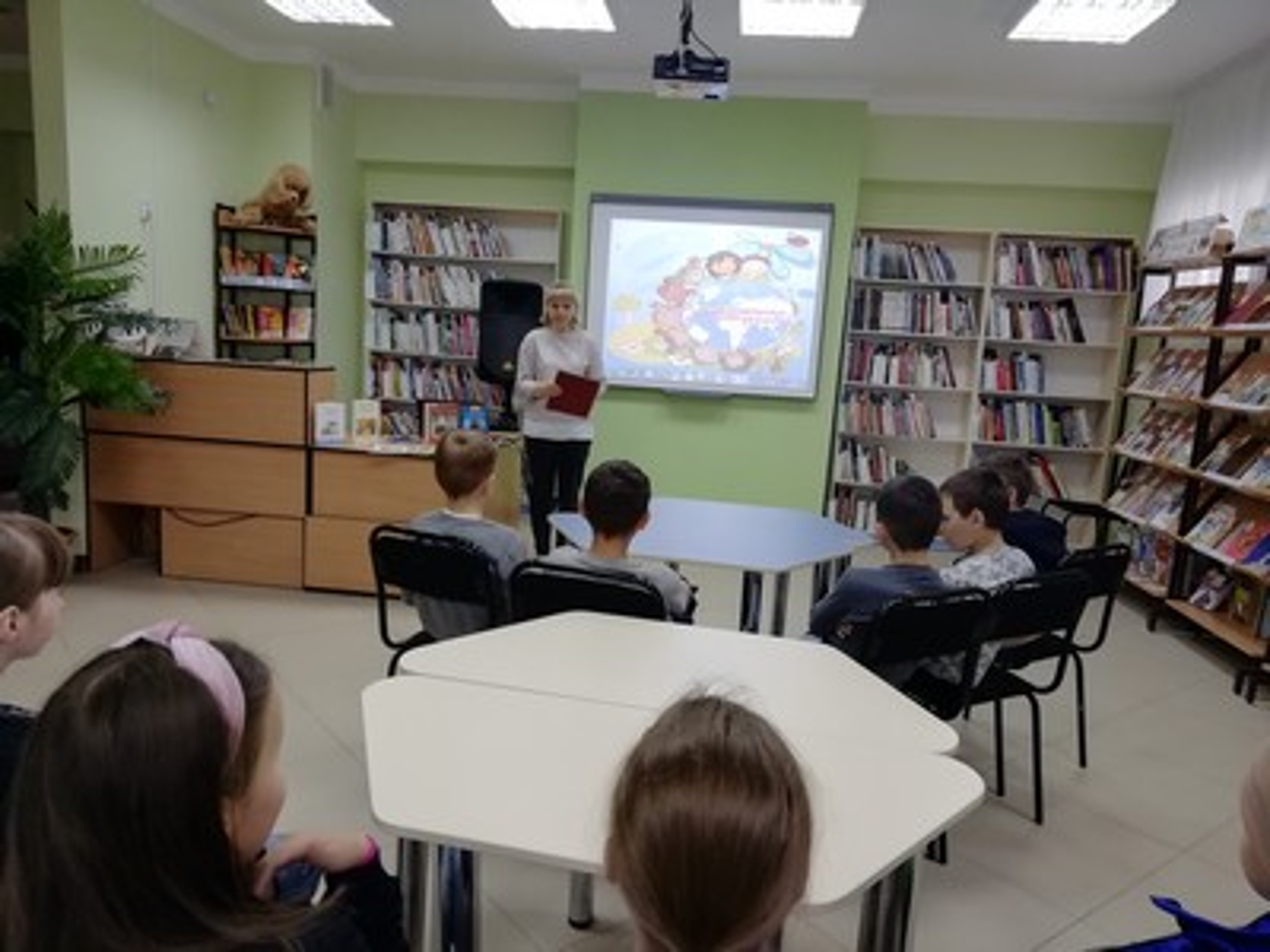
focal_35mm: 26
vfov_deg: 53.1
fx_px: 954
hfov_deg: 67.3
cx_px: 635
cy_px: 476
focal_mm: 3.21
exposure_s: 1/33.3
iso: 80
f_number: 2.2
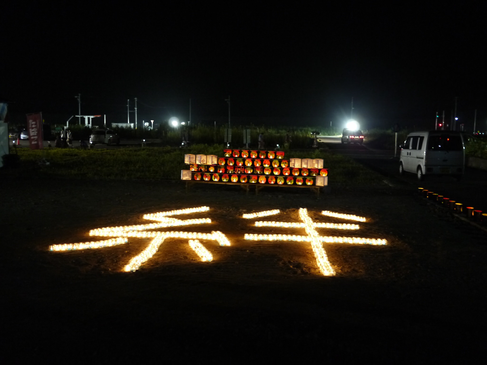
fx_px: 563
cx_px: 244
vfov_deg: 36.0
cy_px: 182
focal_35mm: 40
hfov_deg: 46.8
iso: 800
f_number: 1.7
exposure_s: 1/20
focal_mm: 20
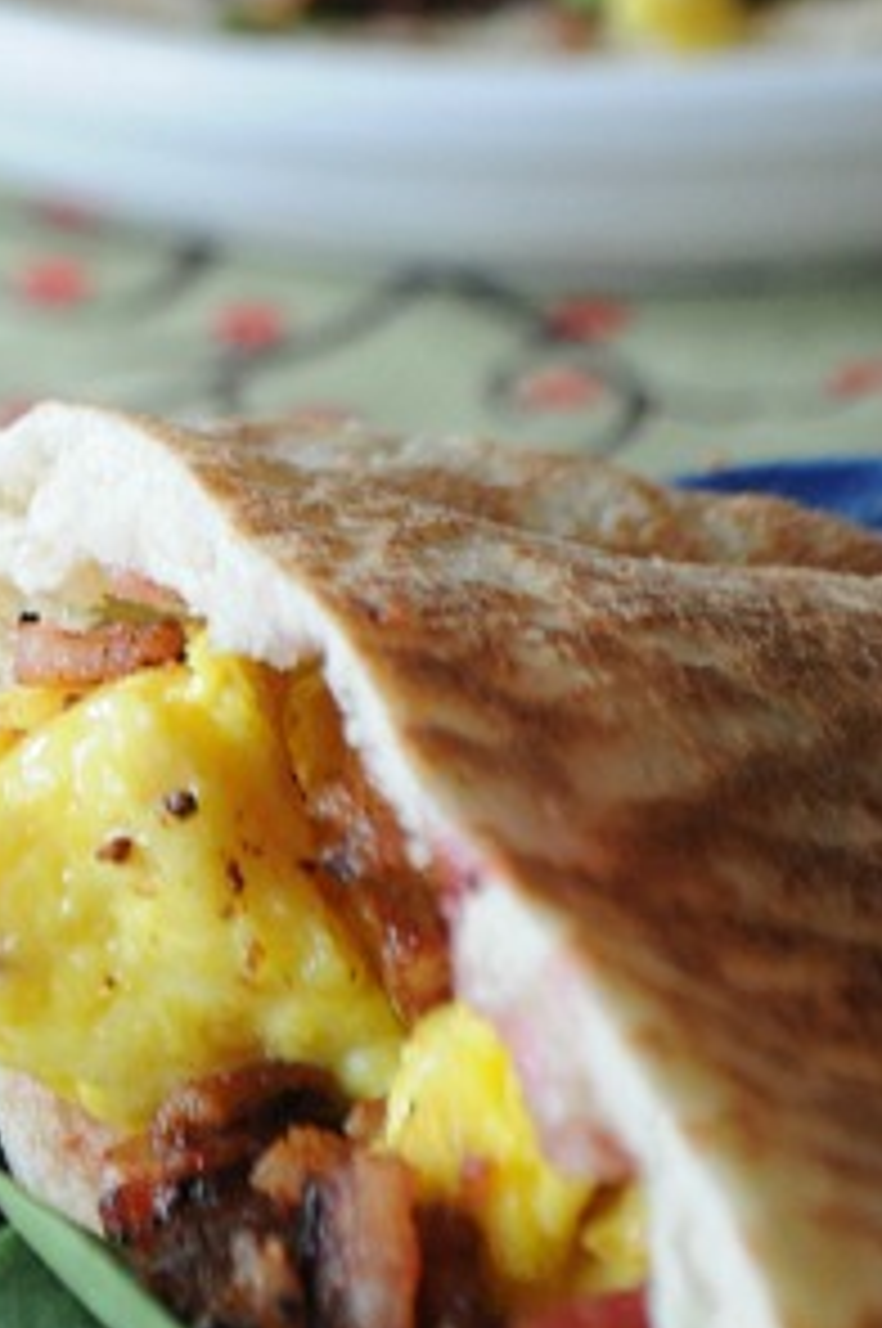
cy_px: 380
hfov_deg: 6.5
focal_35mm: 210
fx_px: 7745
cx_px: -144
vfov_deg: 9.8
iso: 1000
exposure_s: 1/30
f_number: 8
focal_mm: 55
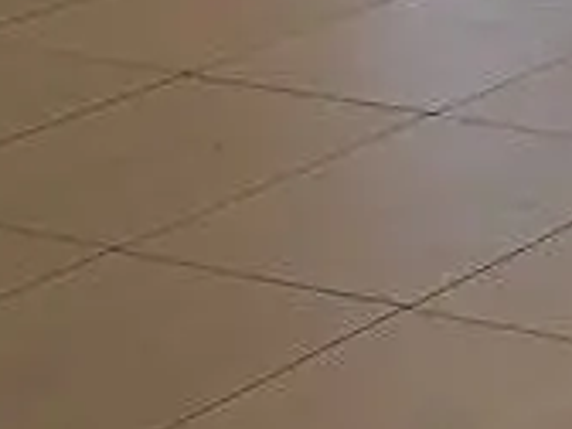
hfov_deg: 9.9
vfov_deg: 8.5
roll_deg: +0.8
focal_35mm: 155
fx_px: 2561
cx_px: 1665
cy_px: -698
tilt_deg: -4.2
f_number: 1.8
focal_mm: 4.25
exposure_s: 1/232
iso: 25
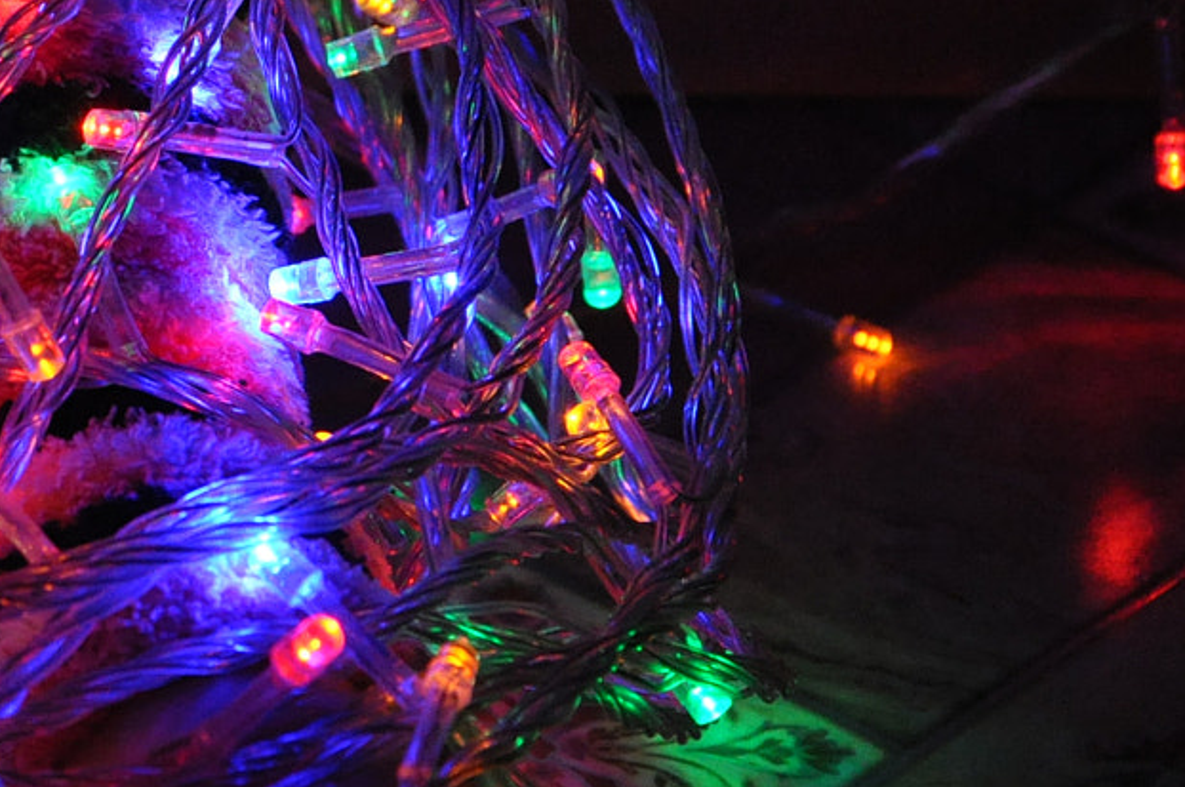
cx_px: -272
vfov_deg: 8.4
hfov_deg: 12.4
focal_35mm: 162
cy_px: 96
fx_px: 5325
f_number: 7.1
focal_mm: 42
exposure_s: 1/80
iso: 2000
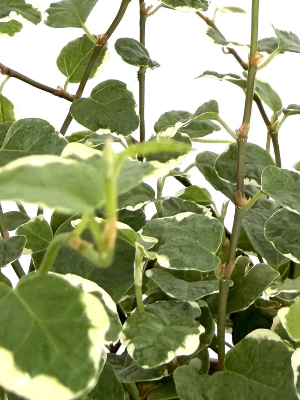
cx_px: 120
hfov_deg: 20.7
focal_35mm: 71
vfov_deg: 26.0
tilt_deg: -6.1
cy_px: -3
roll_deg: -1.1
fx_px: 820
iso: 80
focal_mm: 2.22
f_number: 2.2
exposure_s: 1/121
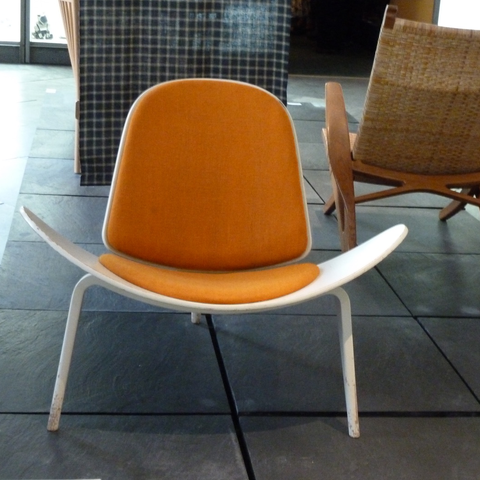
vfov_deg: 26.5
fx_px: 1020
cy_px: 240
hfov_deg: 26.5
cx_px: 267
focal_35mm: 65
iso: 800
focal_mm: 9.1
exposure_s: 1/10
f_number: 3.9
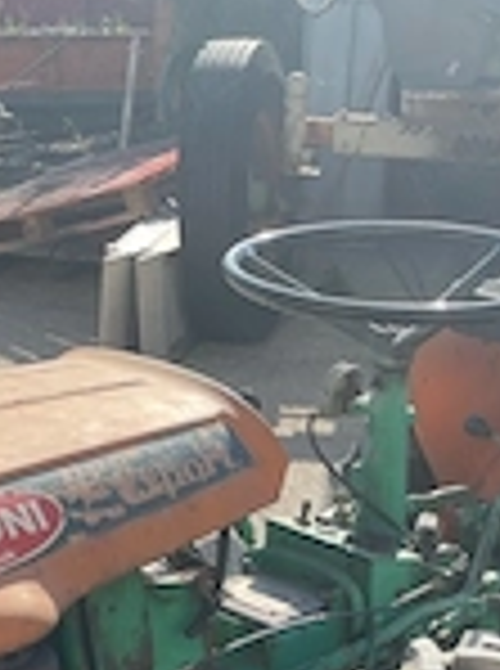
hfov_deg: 20.9
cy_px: 845
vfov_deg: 24.6
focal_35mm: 70
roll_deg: +0.9
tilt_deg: -34.2
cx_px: 288
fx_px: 1354
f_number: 1.6
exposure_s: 1/1103
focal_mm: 4.2
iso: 32
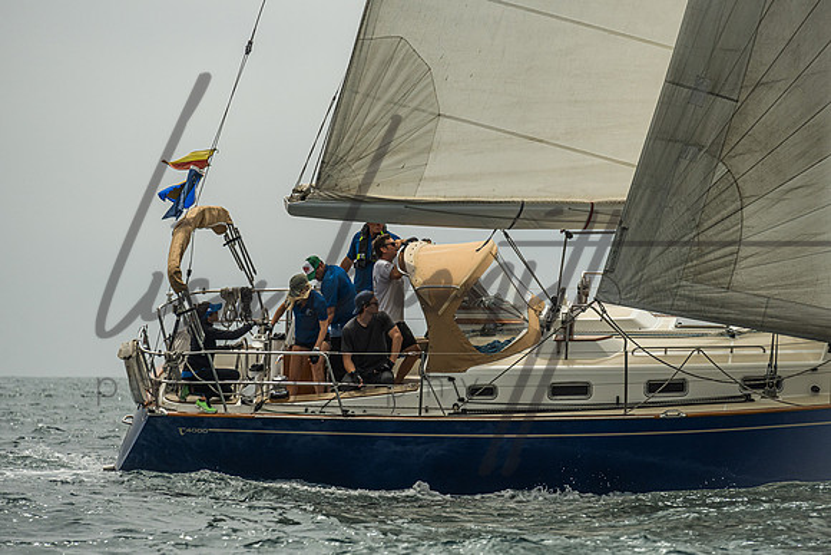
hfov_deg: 8.4
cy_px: 279
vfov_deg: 5.6
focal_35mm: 245
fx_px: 5651
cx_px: 401
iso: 400
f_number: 6.3
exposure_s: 1/3200
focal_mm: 200
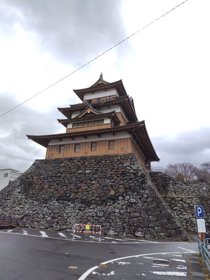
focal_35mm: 23
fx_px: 186
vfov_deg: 73.9
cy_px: 140
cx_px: 105
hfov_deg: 58.9
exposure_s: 1/423
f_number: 1.9
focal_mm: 5.5
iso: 50
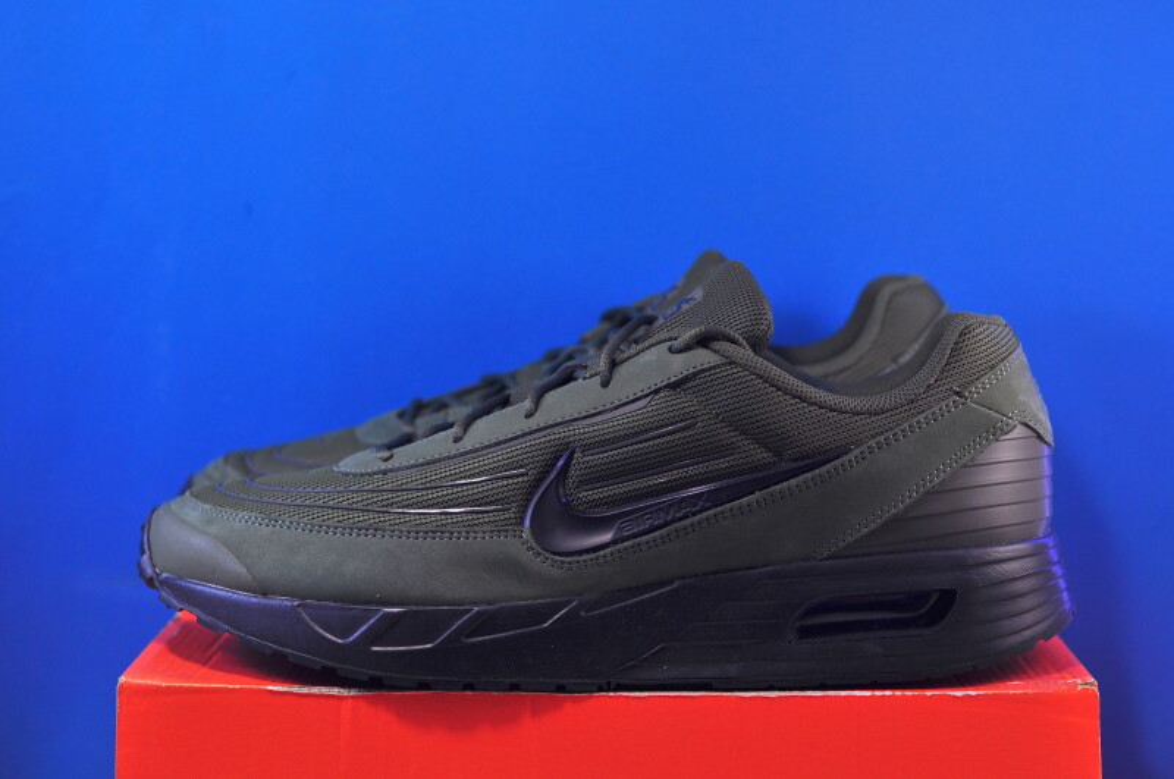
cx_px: 587
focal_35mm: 75
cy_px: 390
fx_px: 2442
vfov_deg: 18.1
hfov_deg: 27.0
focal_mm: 50
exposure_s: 1/250
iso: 250
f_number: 3.2
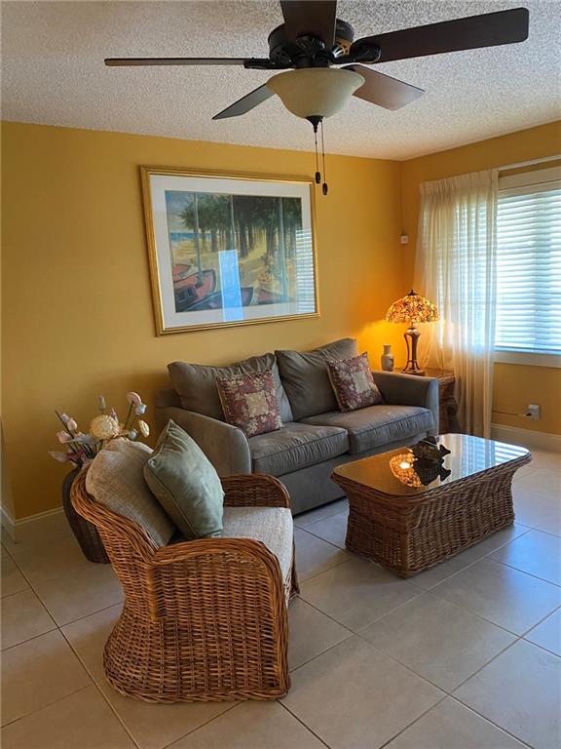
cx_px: 280
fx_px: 562
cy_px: 374
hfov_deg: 53.1
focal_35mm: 26
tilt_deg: -7.0
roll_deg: +3.8
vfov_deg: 67.3
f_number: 1.8
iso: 400
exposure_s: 1/60
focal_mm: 4.25
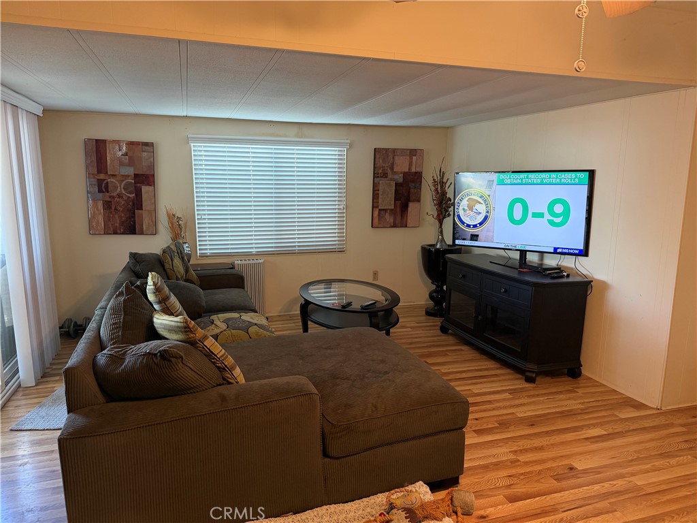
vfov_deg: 56.8
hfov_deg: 71.6
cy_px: 262
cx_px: 348
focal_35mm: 24
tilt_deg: -11.2
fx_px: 483
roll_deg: +0.4
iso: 250
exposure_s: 1/60
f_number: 1.78
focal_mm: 6.76
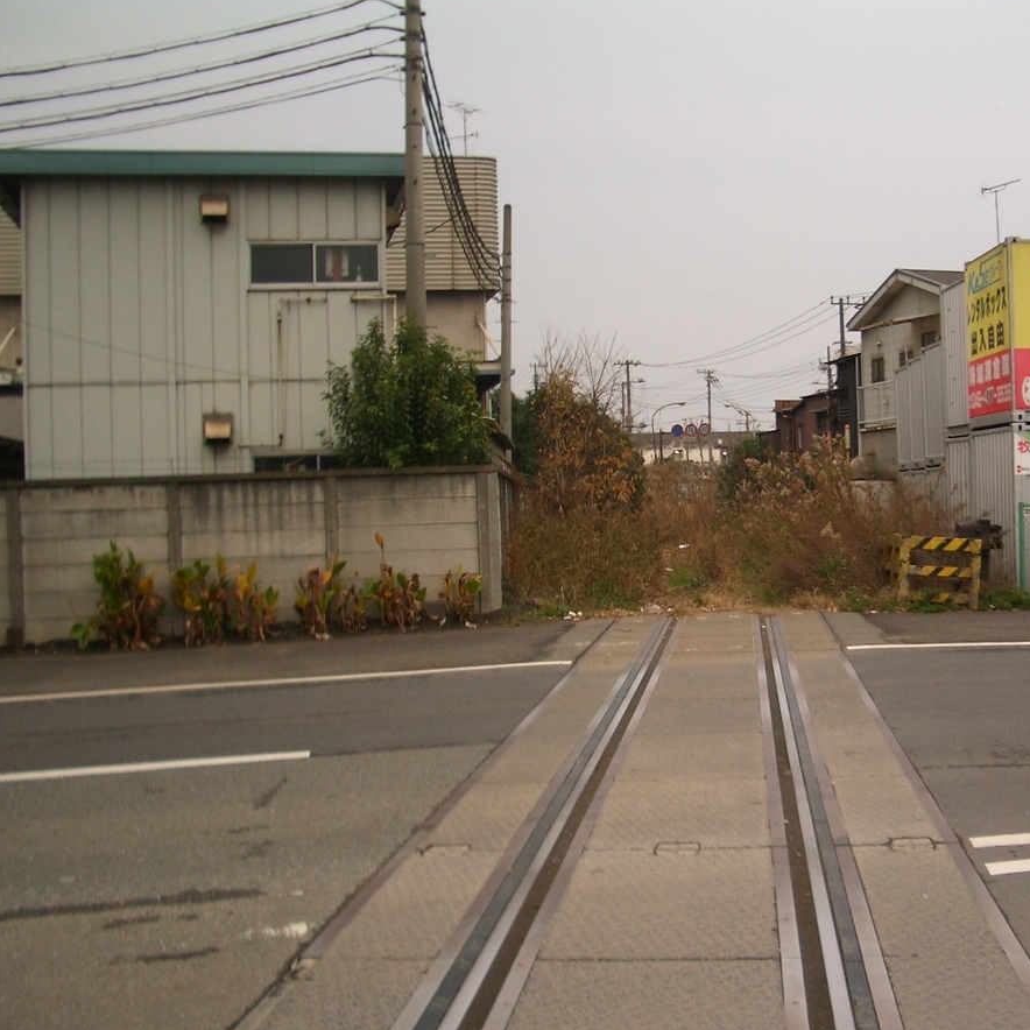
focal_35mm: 42
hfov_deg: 39.7
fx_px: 1414
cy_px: 514
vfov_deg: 40.0
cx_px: 659
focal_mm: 5.8
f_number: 2.6
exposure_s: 1/160
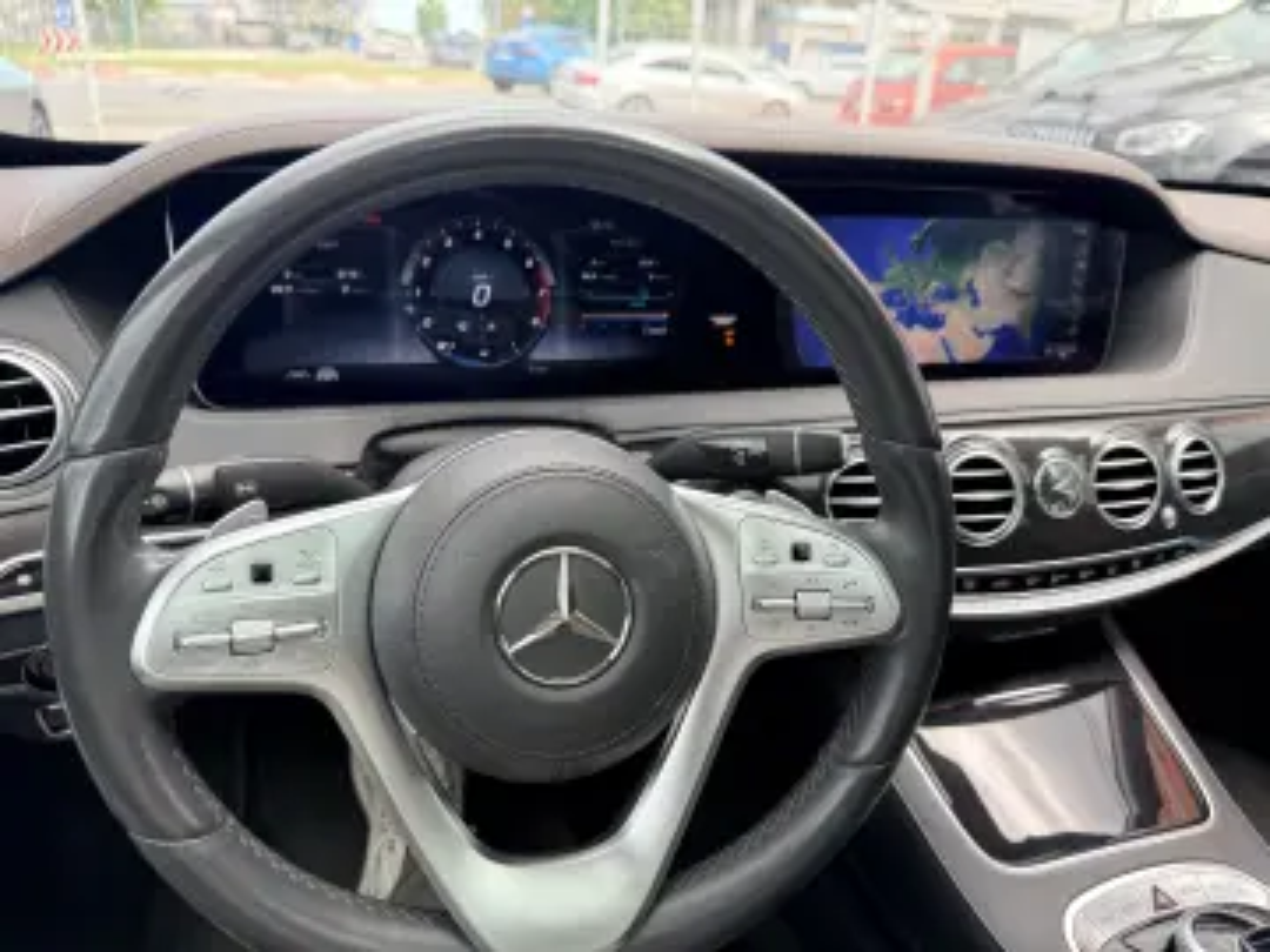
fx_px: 881
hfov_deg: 71.6
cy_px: 476
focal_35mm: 24
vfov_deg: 56.8
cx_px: 635
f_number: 1.78
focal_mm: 6.76
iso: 100
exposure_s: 1/247
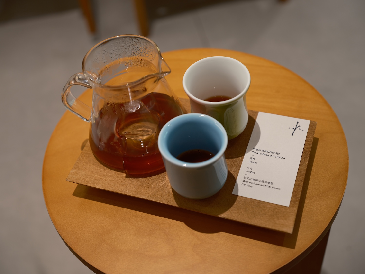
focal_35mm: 51
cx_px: 182
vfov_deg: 28.6
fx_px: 538
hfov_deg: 37.5
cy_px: 137
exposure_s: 1/75
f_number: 4.5
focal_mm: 64
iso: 800
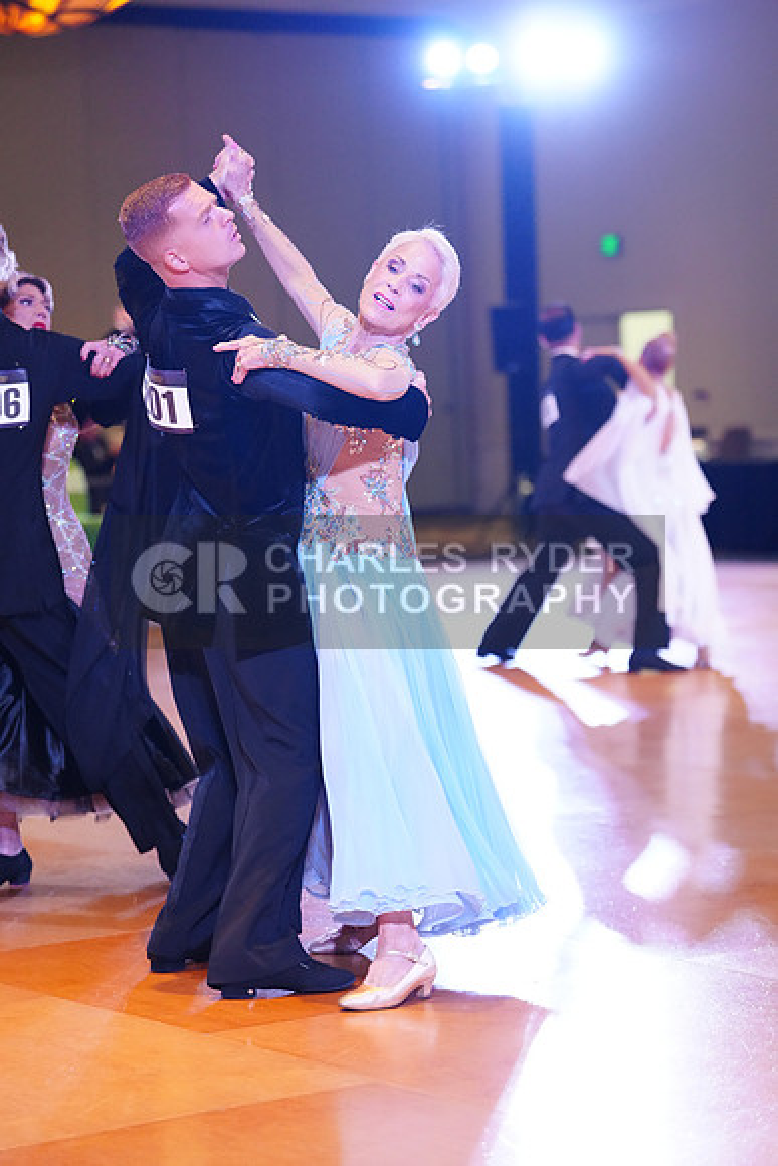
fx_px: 3207
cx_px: 389
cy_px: 583
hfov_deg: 13.8
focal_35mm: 99
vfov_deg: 20.6
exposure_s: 1/400
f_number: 2.8
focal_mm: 99
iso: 5000
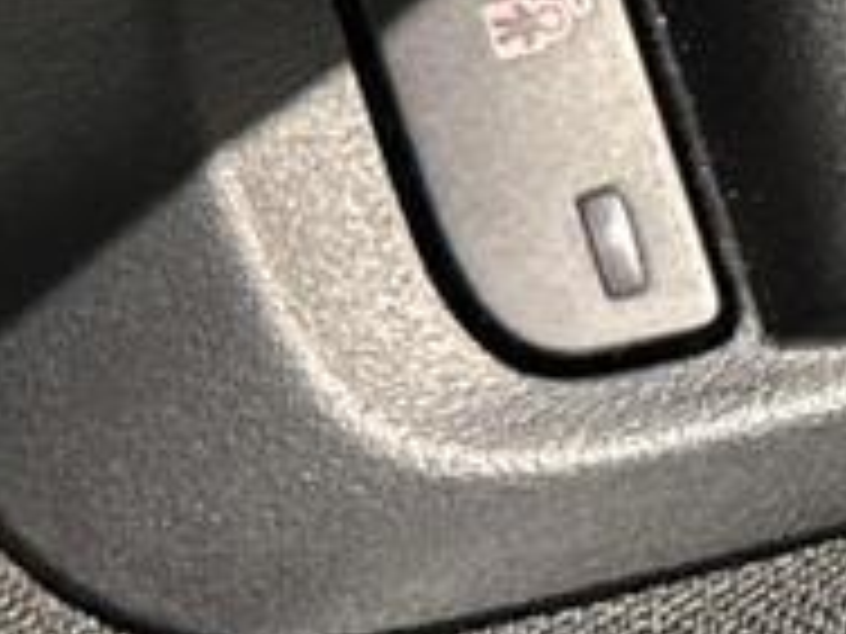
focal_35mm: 184
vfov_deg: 8.0
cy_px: 4
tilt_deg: -42.5
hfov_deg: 9.5
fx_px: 4497
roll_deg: -17.2
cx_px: 2038
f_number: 1.78
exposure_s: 1/33
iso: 800
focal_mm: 6.76
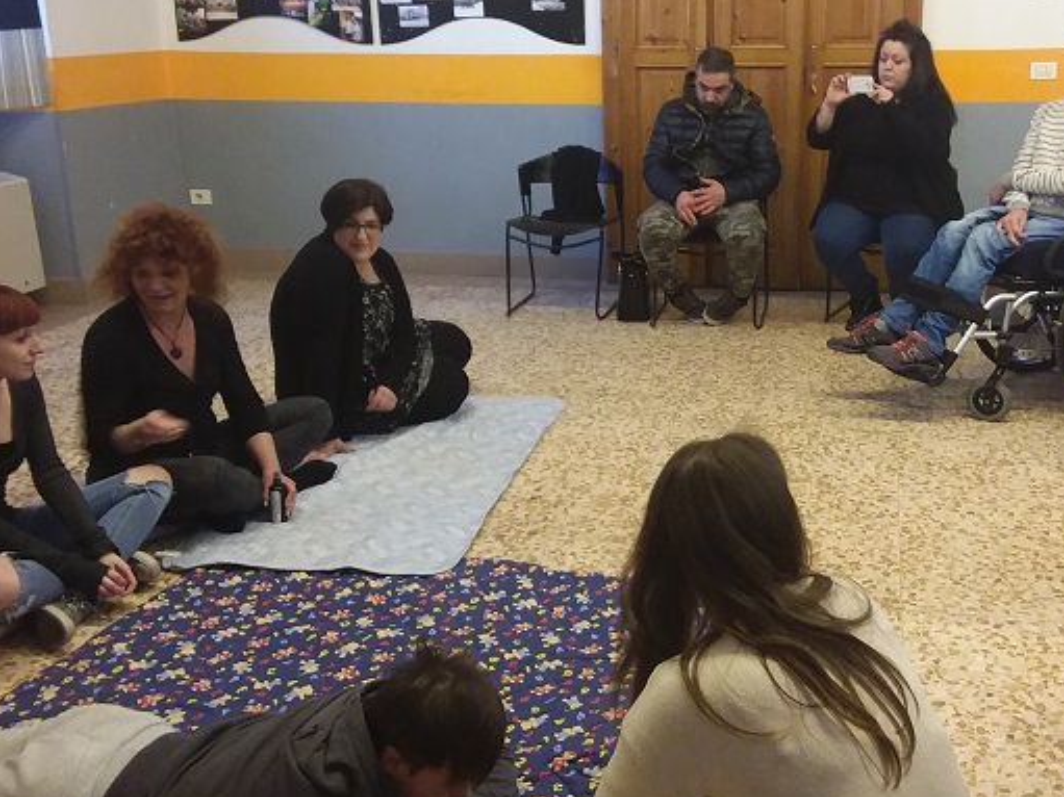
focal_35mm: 37
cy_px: 338
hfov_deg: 49.7
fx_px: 1137
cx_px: 658
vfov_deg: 38.6
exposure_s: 1/17
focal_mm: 2.91
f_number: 1.9
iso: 125
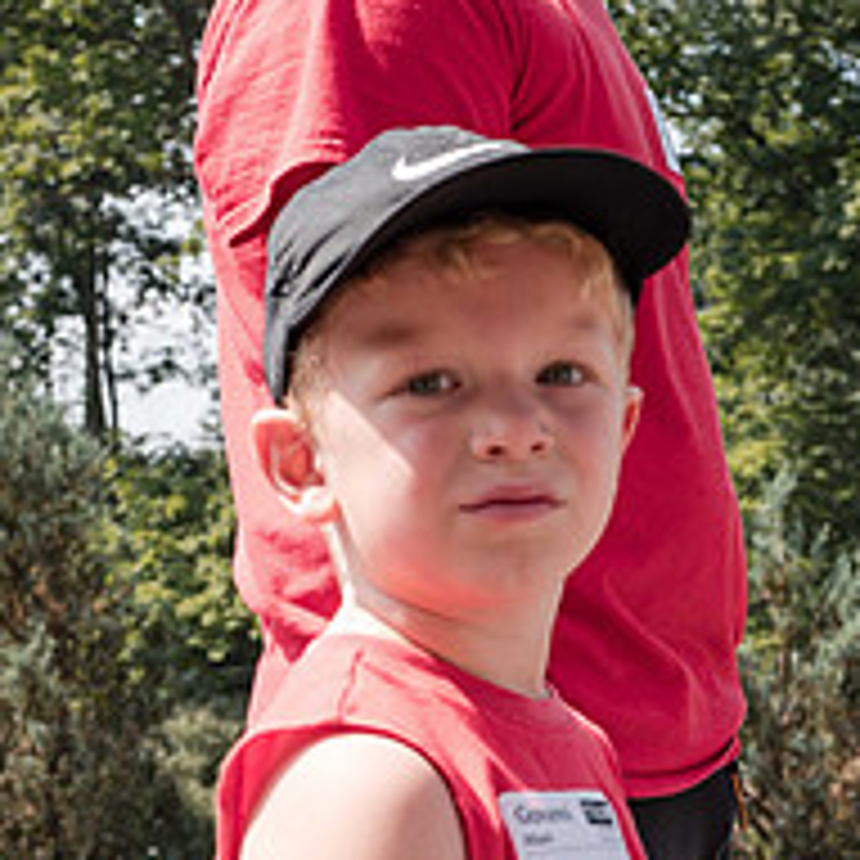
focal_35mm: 95
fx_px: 2670
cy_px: 709
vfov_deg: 18.1
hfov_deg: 18.3
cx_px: 553
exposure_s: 1/250
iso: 100
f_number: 6.3
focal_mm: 35
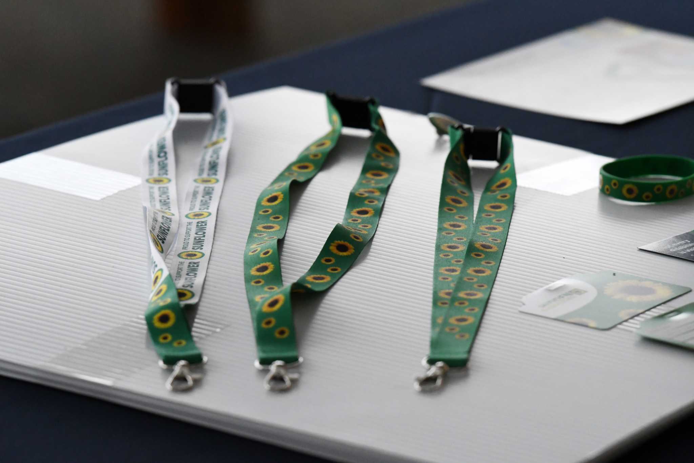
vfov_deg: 5.0
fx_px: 5349
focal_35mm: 278
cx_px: 347
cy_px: 232
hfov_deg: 7.4
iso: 3200
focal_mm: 185
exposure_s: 1/1600
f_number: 4.5
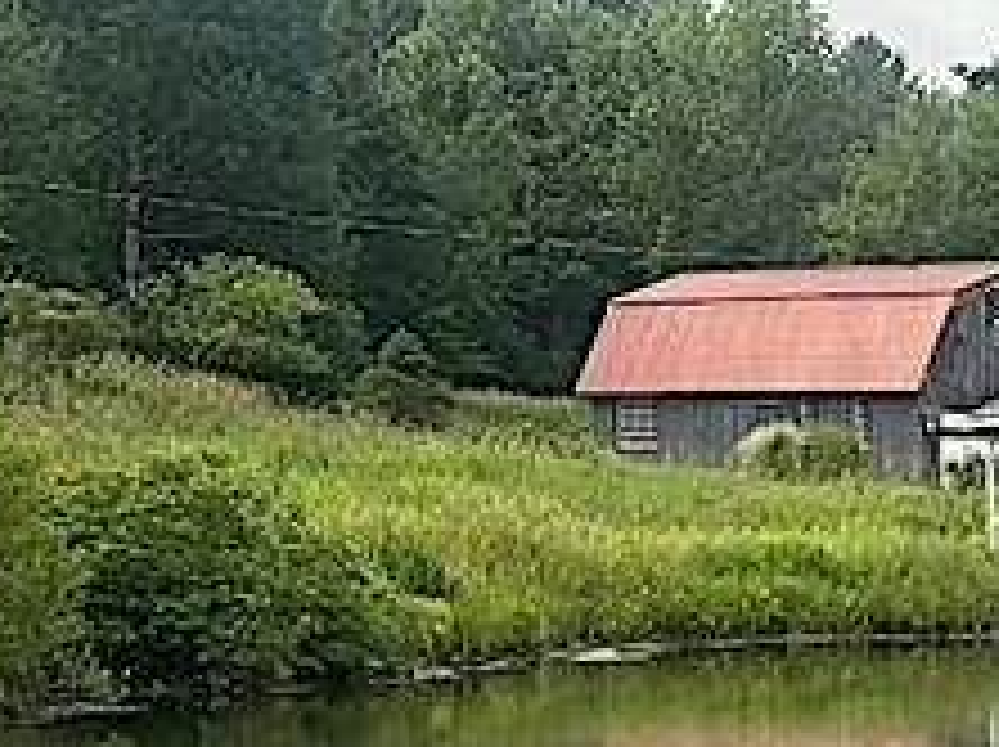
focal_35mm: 120
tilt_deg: -4.7
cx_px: 1665
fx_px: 3459
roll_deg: -1.0
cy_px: 819
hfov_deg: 14.8
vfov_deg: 12.1
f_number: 1.8
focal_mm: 4.25
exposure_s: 1/1898
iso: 32
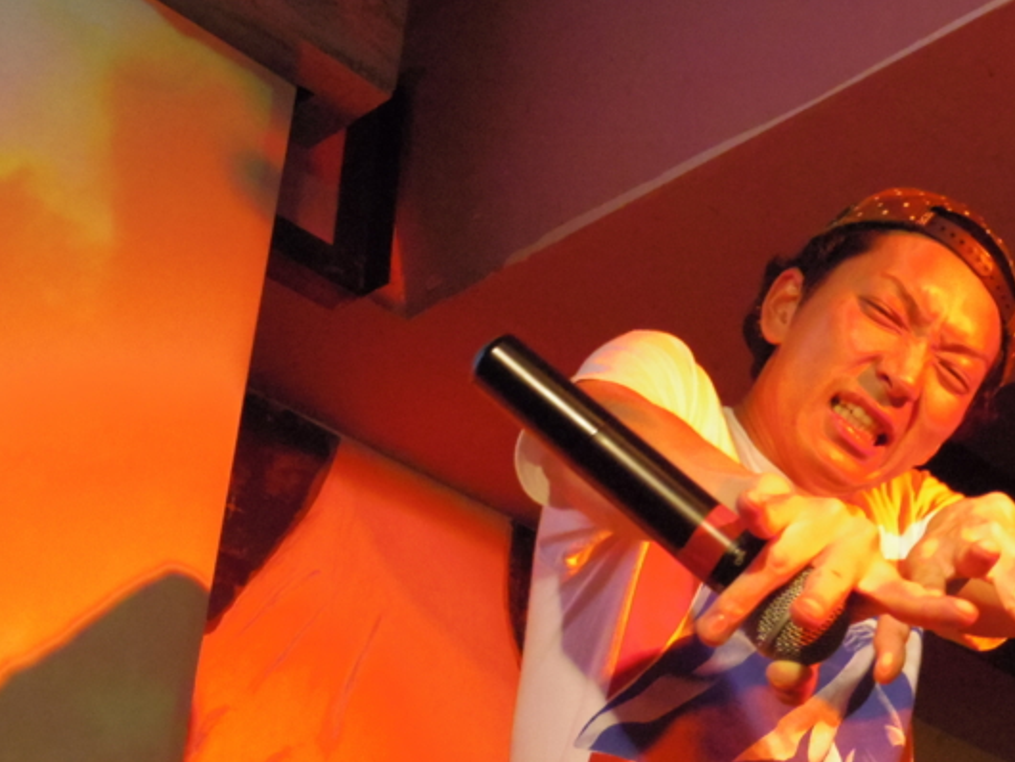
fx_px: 1936
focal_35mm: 66
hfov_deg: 29.3
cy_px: 286
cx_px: 624
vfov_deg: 22.2
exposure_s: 1/100
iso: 3200
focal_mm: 9
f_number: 4.5
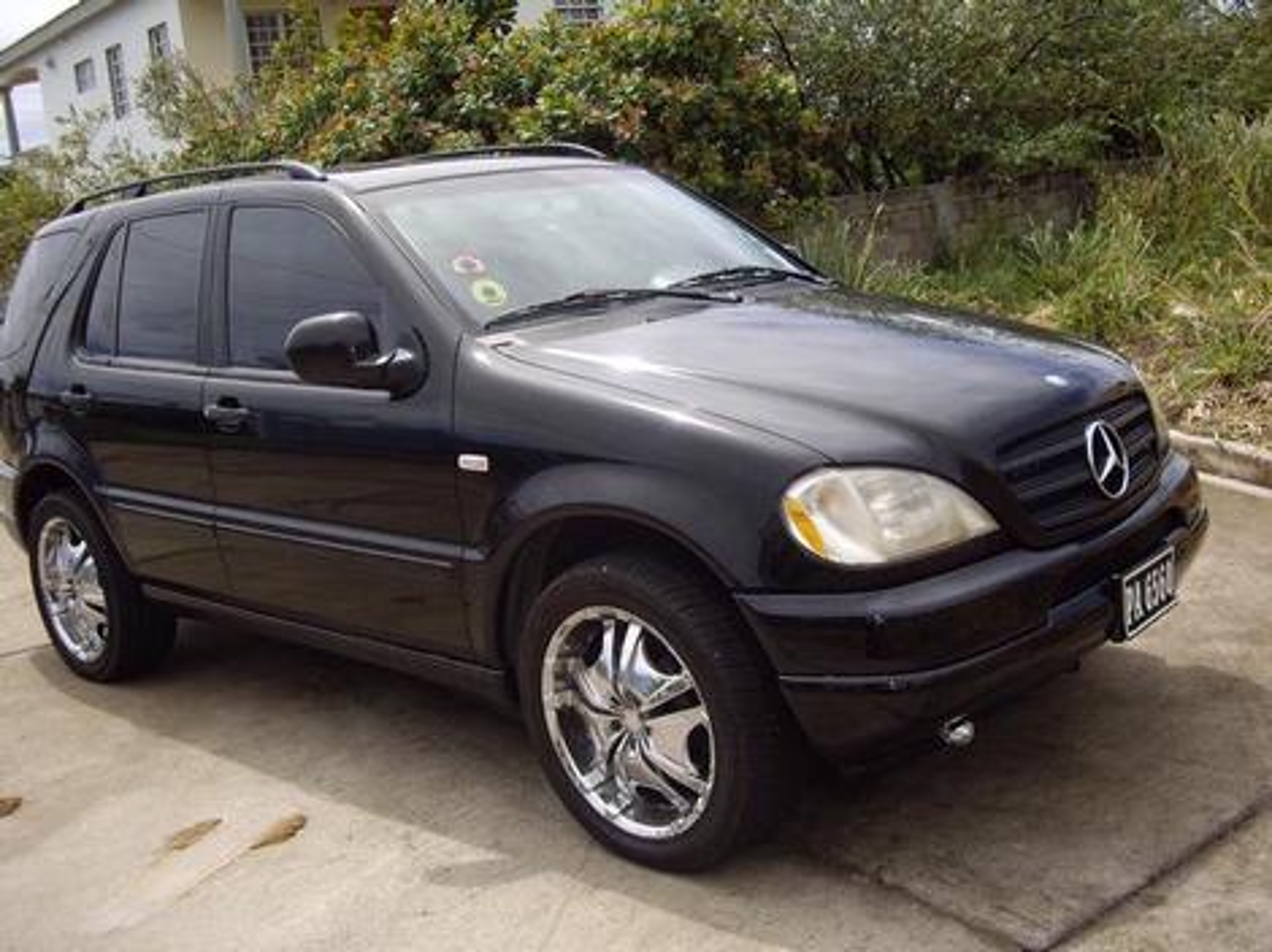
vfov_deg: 37.7
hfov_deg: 49.0
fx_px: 1396
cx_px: 636
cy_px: 476
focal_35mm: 38
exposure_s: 1/125
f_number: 8
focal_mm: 7.9
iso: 64
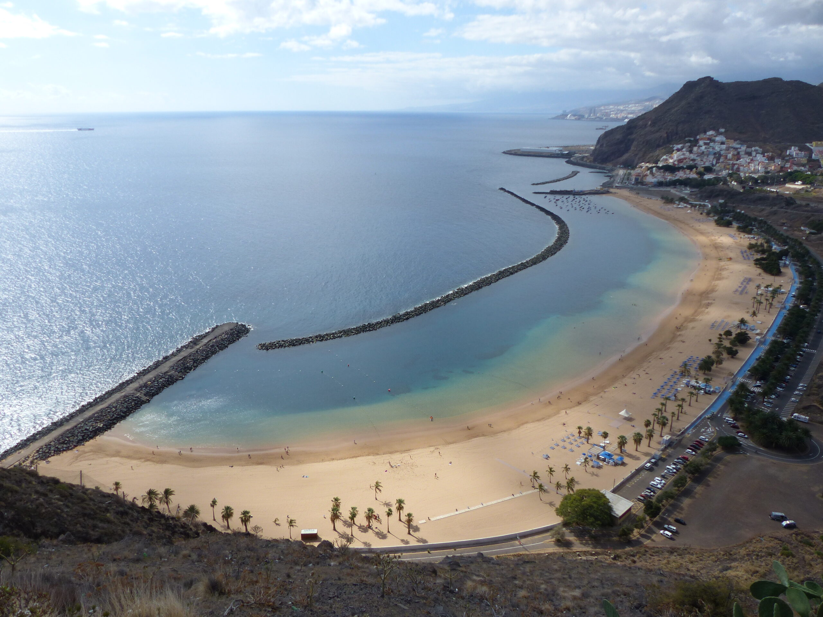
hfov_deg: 69.4
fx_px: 594
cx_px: 412
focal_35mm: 25
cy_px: 308
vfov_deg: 54.9
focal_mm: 4.5
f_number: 4
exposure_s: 1/1300
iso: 100
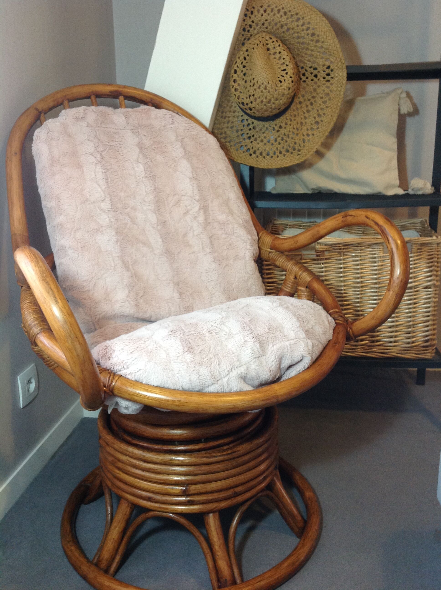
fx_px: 596
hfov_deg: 40.6
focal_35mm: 35
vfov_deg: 52.7
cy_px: 295
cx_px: 220
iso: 100
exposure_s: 1/15
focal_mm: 4.28
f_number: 2.4
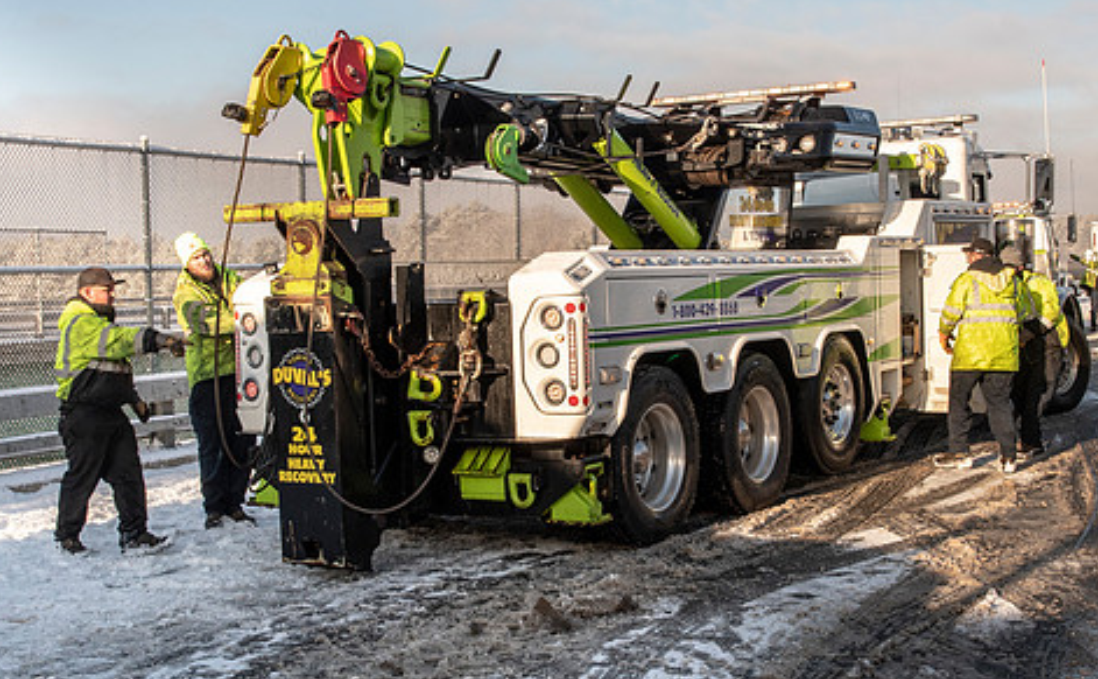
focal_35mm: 54
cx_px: 584
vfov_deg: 23.8
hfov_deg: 37.6
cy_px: 336
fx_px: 1611
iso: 500
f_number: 13
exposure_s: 1/320
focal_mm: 24
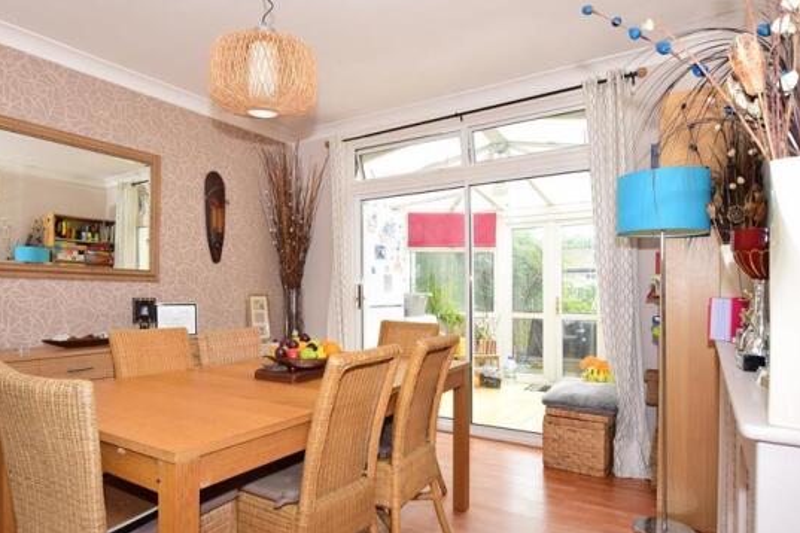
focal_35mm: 22
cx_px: 341
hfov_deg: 78.1
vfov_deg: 57.1
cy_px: 290
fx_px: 489
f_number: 8
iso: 200
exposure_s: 1/20
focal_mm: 12
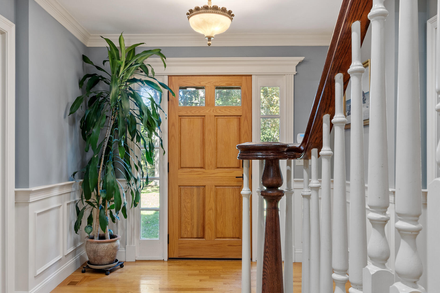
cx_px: 212
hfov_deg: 61.9
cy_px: 152
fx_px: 367
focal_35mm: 30
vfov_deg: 43.6
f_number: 8
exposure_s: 1.6
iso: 320
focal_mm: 19
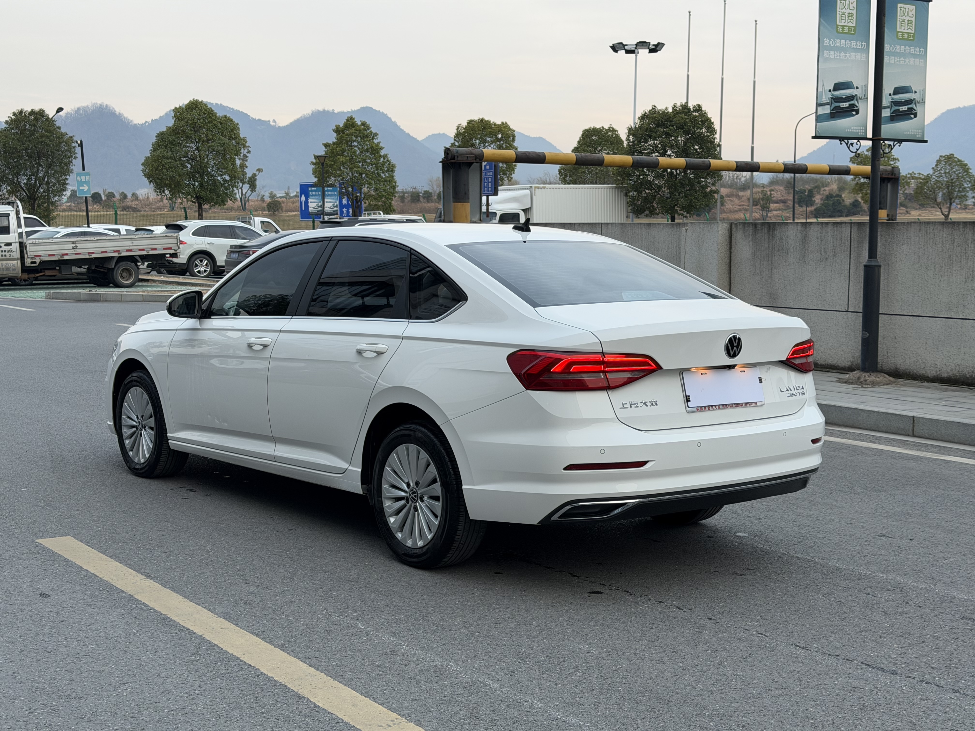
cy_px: 366
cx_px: 488
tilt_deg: -4.7
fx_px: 1352
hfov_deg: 39.7
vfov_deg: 30.3
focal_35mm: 48
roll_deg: -1.6
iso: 64
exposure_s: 1/121
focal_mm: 6.76
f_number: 1.78
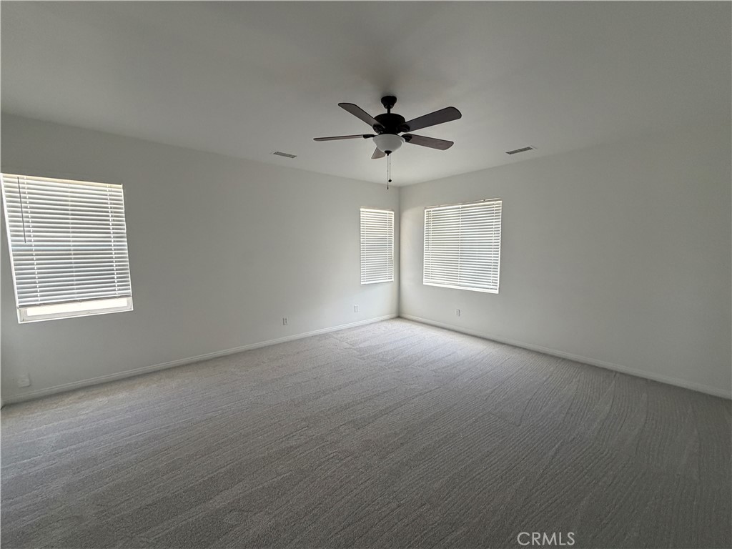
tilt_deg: -5.1
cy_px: 274
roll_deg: +2.3
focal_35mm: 14
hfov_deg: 102.1
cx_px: 366
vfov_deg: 85.7
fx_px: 296
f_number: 2.2
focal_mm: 2.22
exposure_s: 1/120
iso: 320
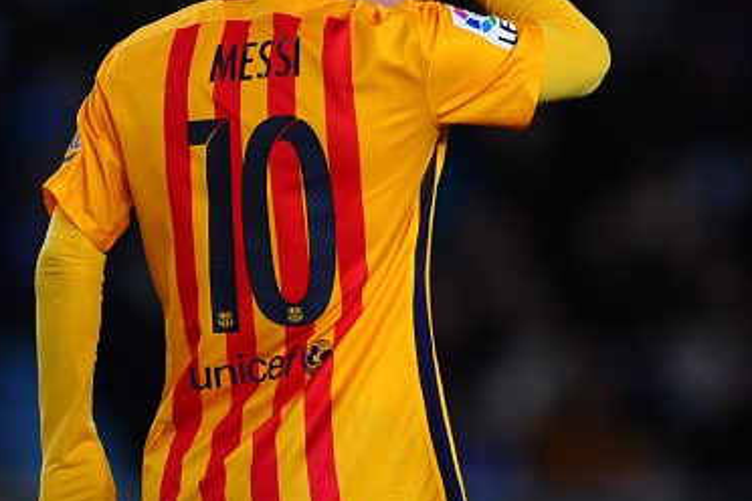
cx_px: 390
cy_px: 217
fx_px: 13326
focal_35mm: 638
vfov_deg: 2.2
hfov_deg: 3.2
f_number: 2.8
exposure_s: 1/1000
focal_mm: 400
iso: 1600
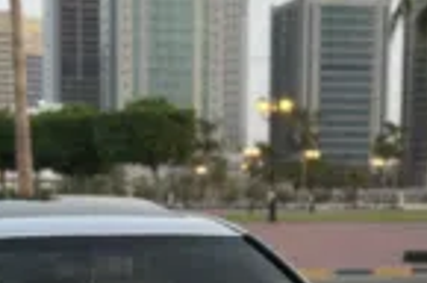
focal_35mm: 138
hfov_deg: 14.9
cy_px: 457
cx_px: 174
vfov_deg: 9.5
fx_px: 1633
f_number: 1.78
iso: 64
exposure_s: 1/117
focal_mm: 6.86
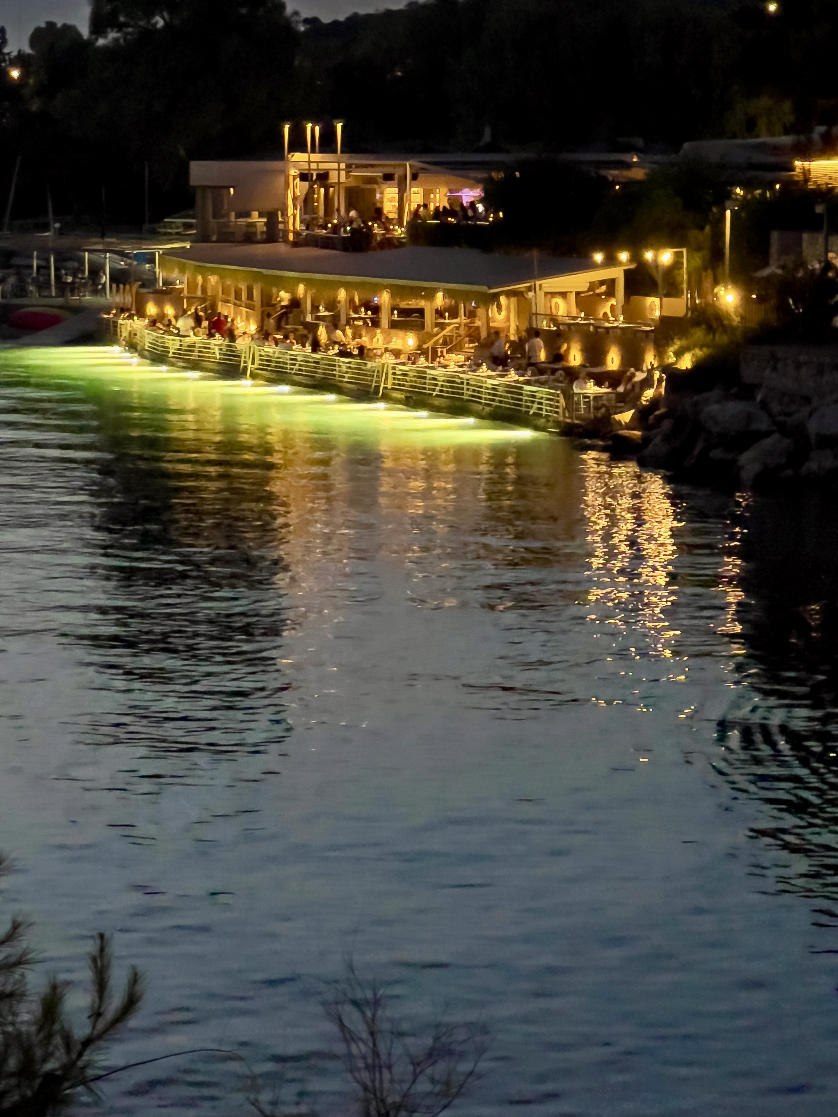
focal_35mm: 114
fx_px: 3679
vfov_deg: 17.3
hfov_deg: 13.0
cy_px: 532
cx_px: 241
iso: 1250
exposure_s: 1/20
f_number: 2.8
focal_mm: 9
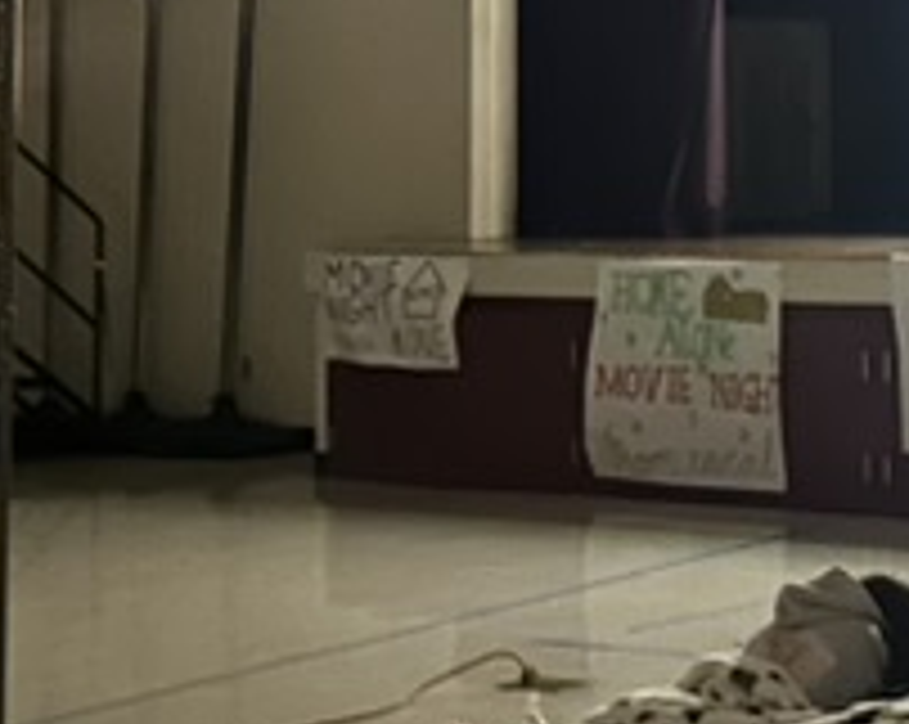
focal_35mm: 119
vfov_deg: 12.7
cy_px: -40
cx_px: 1098
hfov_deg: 15.6
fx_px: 3197
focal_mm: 6.86
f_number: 1.78
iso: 5000
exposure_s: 1/15
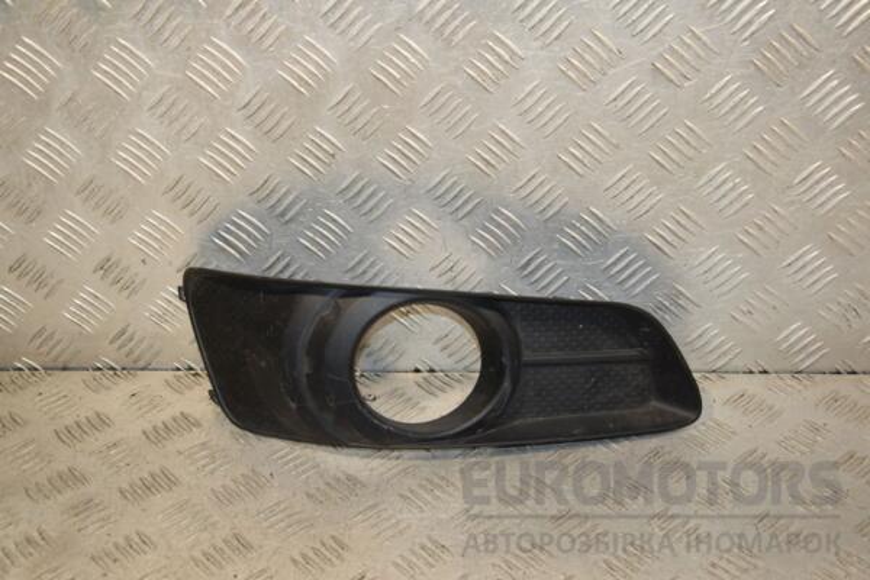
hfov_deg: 37.9
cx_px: 435
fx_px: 1269
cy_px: 290
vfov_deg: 25.8
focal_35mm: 52
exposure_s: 1/200
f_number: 6.3
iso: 800
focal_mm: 35
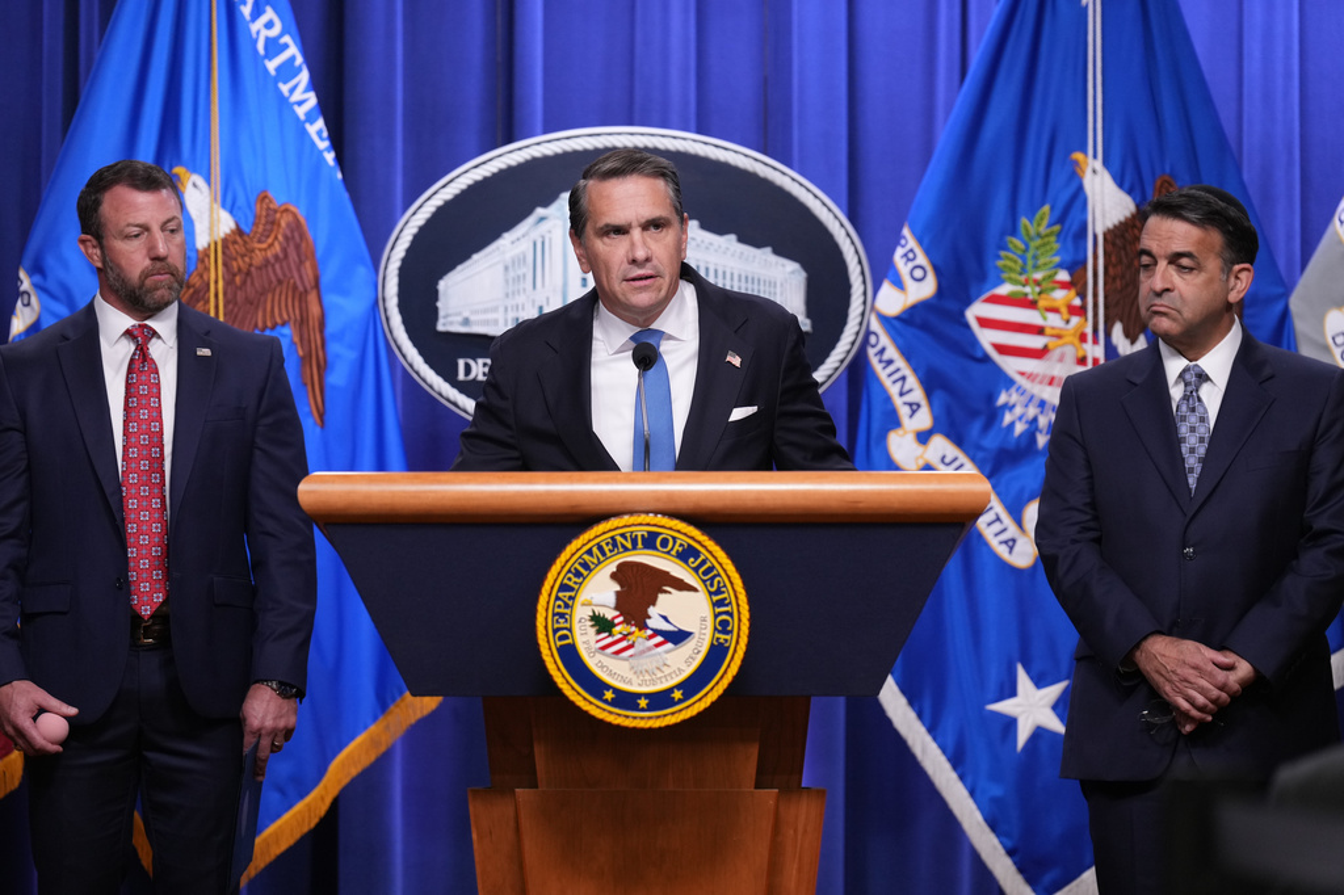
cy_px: 448
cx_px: 672
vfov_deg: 9.2
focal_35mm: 149
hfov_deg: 13.8
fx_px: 5561
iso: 2000
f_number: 3.5
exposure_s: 1/400
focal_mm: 149
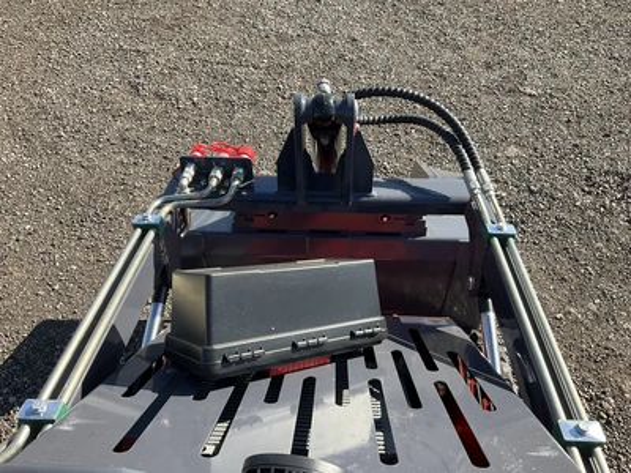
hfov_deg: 61.7
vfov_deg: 48.2
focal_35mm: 29
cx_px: 316
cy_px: 236
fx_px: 529
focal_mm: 3
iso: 25
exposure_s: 1/606
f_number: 1.8
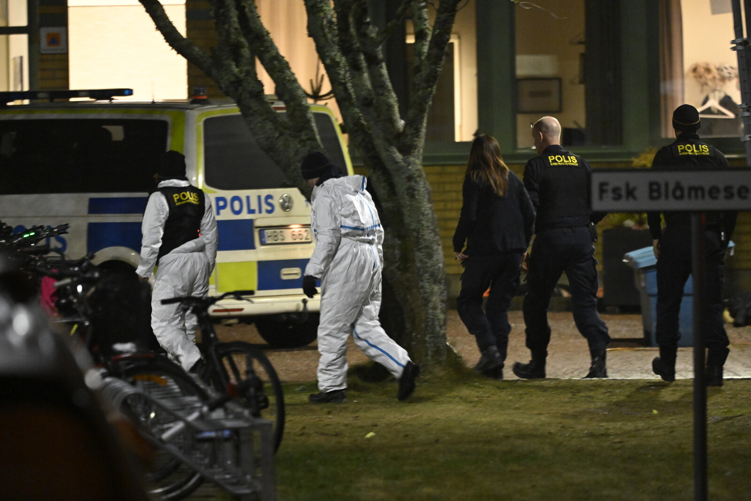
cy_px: 250
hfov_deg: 4.7
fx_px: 9179
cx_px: 376
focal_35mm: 440
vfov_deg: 3.1
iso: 10000
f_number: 5.6
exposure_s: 1/40
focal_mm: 440
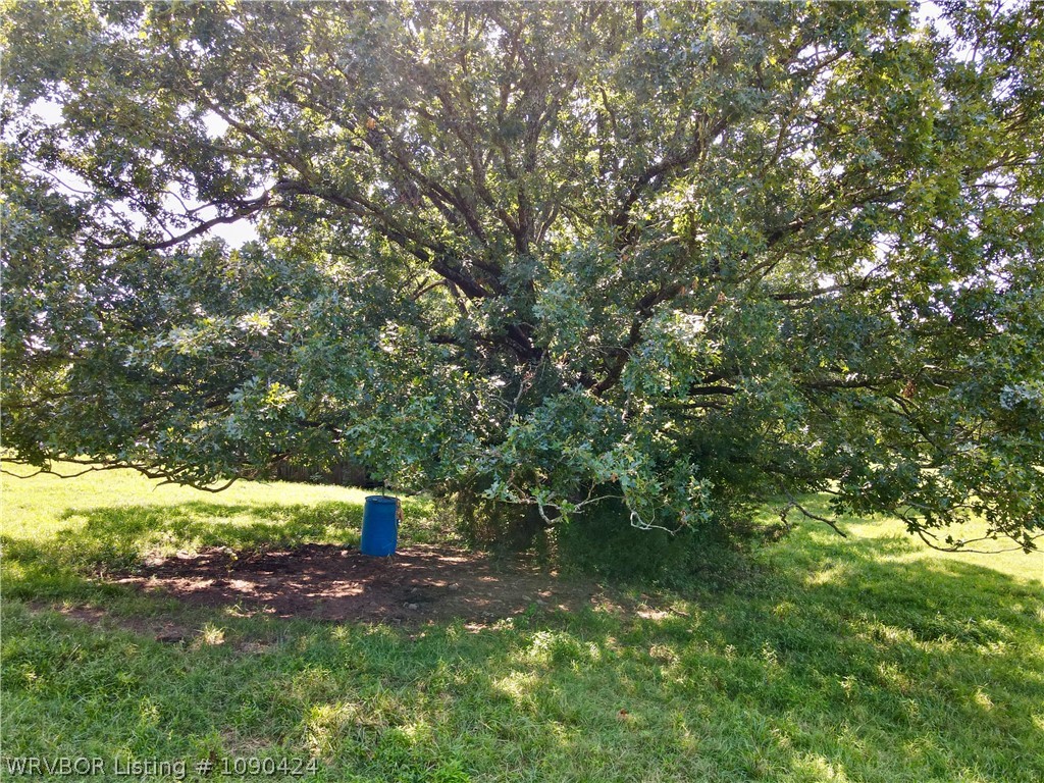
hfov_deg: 71.6
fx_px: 724
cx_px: 522
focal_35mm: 24
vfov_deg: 56.8
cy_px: 392
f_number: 2.8
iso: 310
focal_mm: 4.5
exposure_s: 1/15
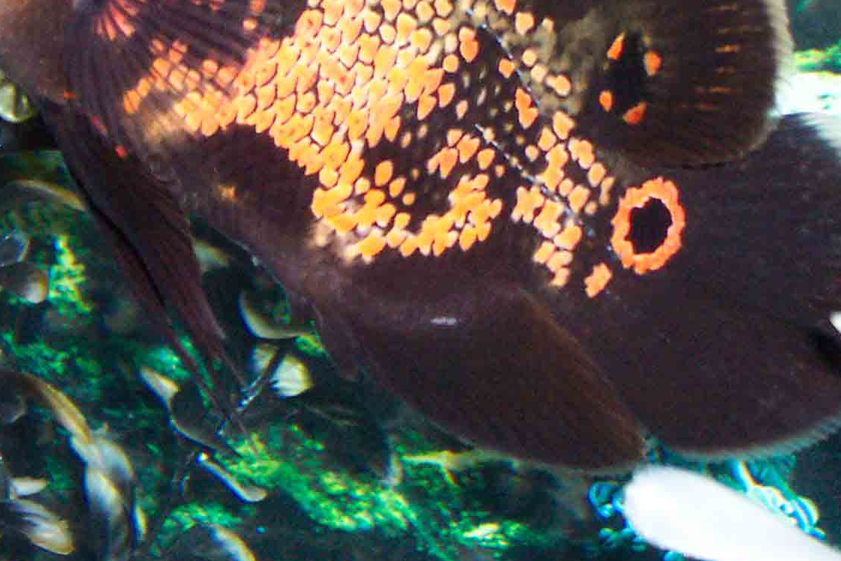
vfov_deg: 7.7
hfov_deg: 11.6
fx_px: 4135
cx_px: 394
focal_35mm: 177
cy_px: 17
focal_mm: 16.4
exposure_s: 1/60
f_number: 4
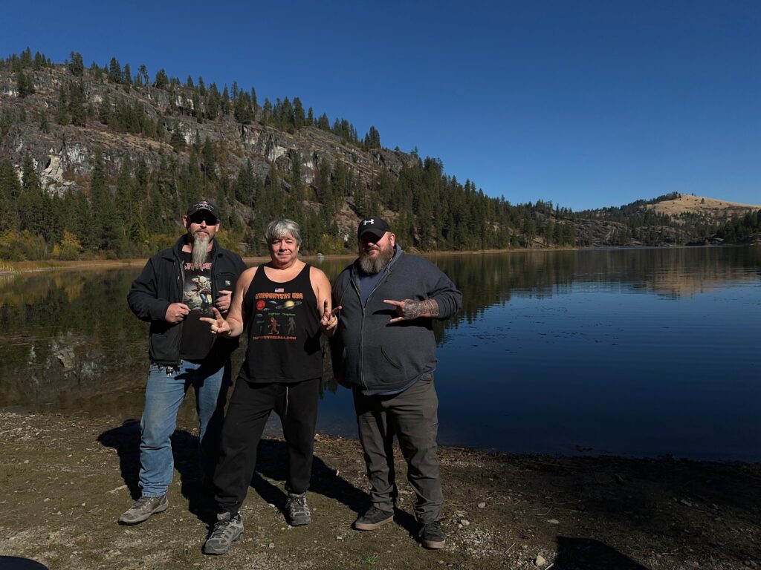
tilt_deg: -3.6
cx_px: 380
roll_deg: +1.4
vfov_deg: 56.8
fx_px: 528
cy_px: 285
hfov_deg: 71.6
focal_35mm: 24
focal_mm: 6.86
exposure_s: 1/12048
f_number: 1.78
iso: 80
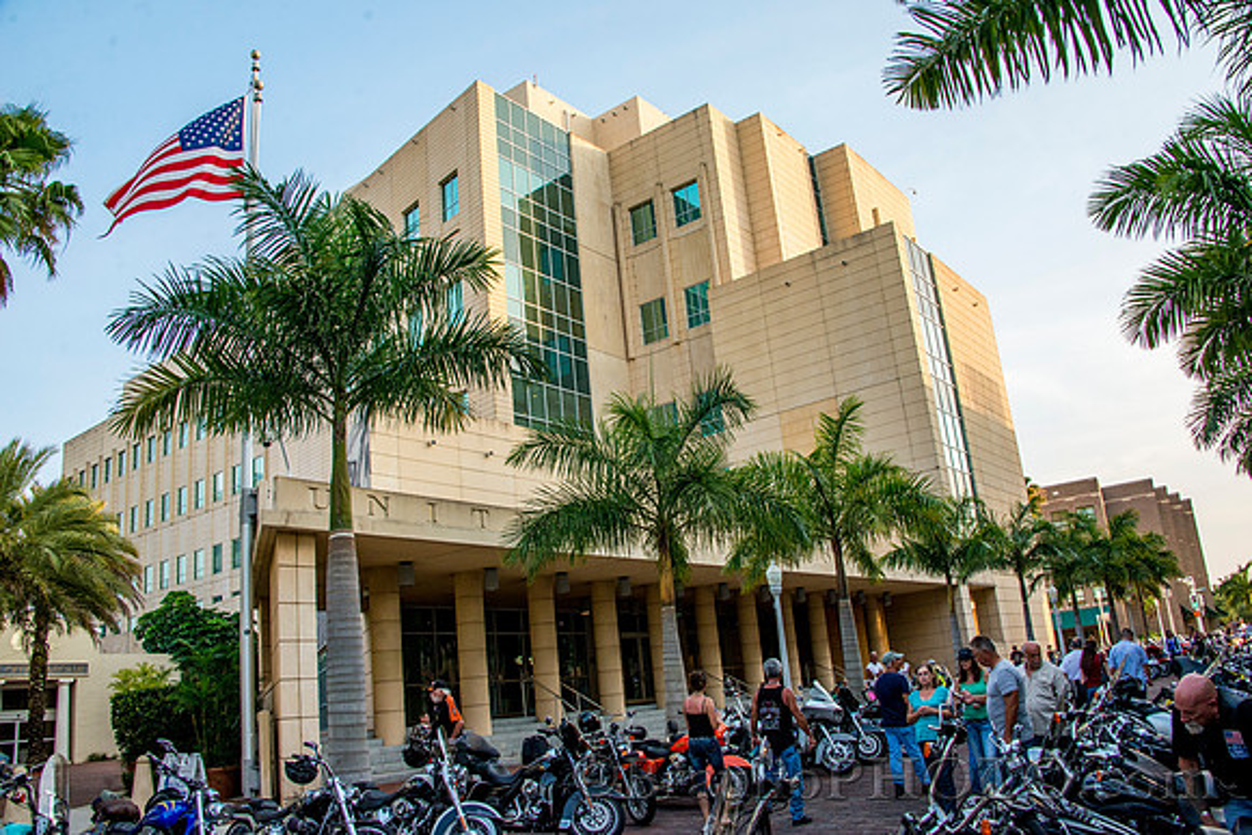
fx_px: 974
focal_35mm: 28
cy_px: 418
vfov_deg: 46.4
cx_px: 626
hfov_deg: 65.5
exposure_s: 1/320
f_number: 9
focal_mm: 28
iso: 800
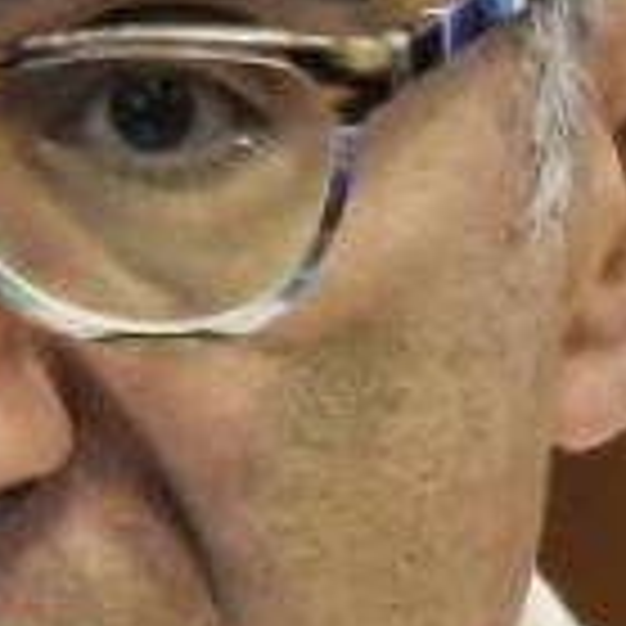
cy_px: 241
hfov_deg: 1.2
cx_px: 212
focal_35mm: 1465
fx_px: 29974
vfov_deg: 1.2
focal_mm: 200
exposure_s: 1/80
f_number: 4.5
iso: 4000
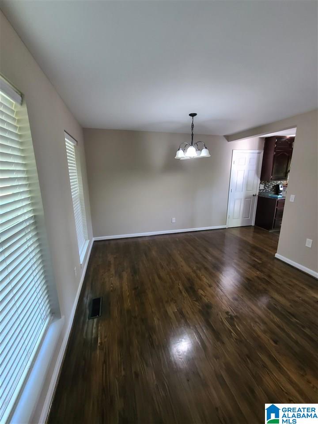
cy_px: 212
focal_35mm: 13
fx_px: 159
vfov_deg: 106.2
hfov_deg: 89.9
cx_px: 159
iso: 320
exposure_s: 1/29
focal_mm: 2.2
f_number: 2.2
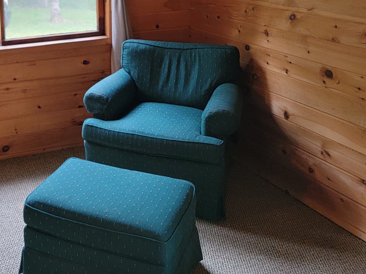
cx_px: 21
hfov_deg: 34.8
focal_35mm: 51
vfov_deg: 27.0
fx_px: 539
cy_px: 1
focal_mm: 6.7
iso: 200
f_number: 1.8
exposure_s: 1/60
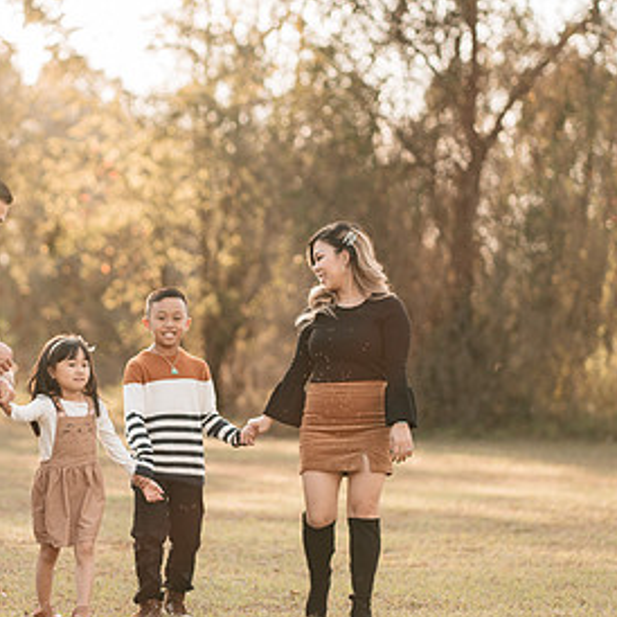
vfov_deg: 11.4
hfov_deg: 11.4
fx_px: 3085
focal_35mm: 153
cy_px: 323
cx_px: 142
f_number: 2
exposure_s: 1/640
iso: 125
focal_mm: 85
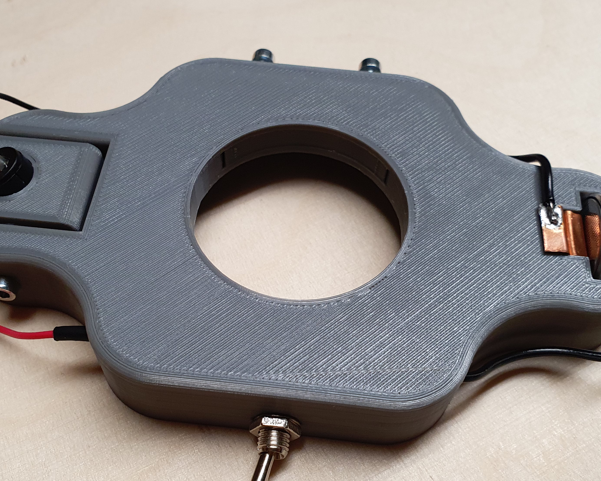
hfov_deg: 49.0
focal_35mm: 37
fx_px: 658
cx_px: 271
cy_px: 265
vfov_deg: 40.1
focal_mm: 4.32
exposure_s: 1/100
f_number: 2.4
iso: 160
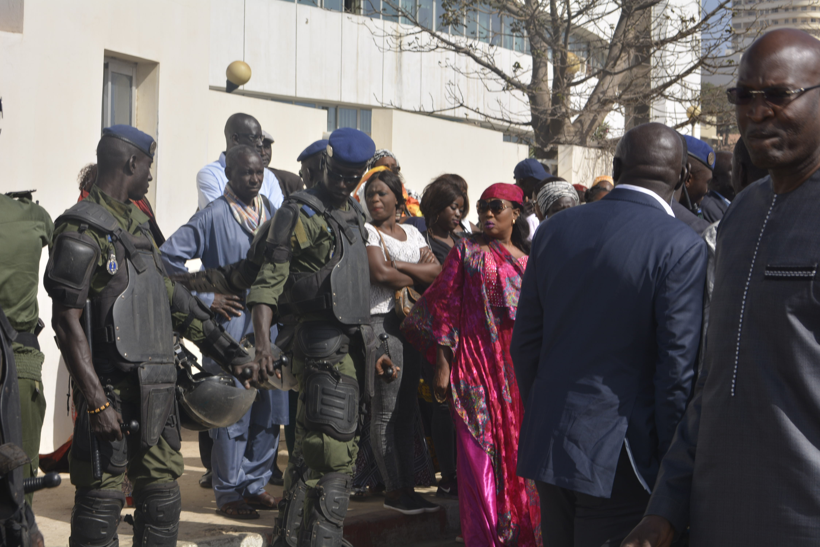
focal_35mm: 82
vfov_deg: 16.6
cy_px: 274
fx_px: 1880
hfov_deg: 24.6
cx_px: 410
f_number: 11
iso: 100
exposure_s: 1/200
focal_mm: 55
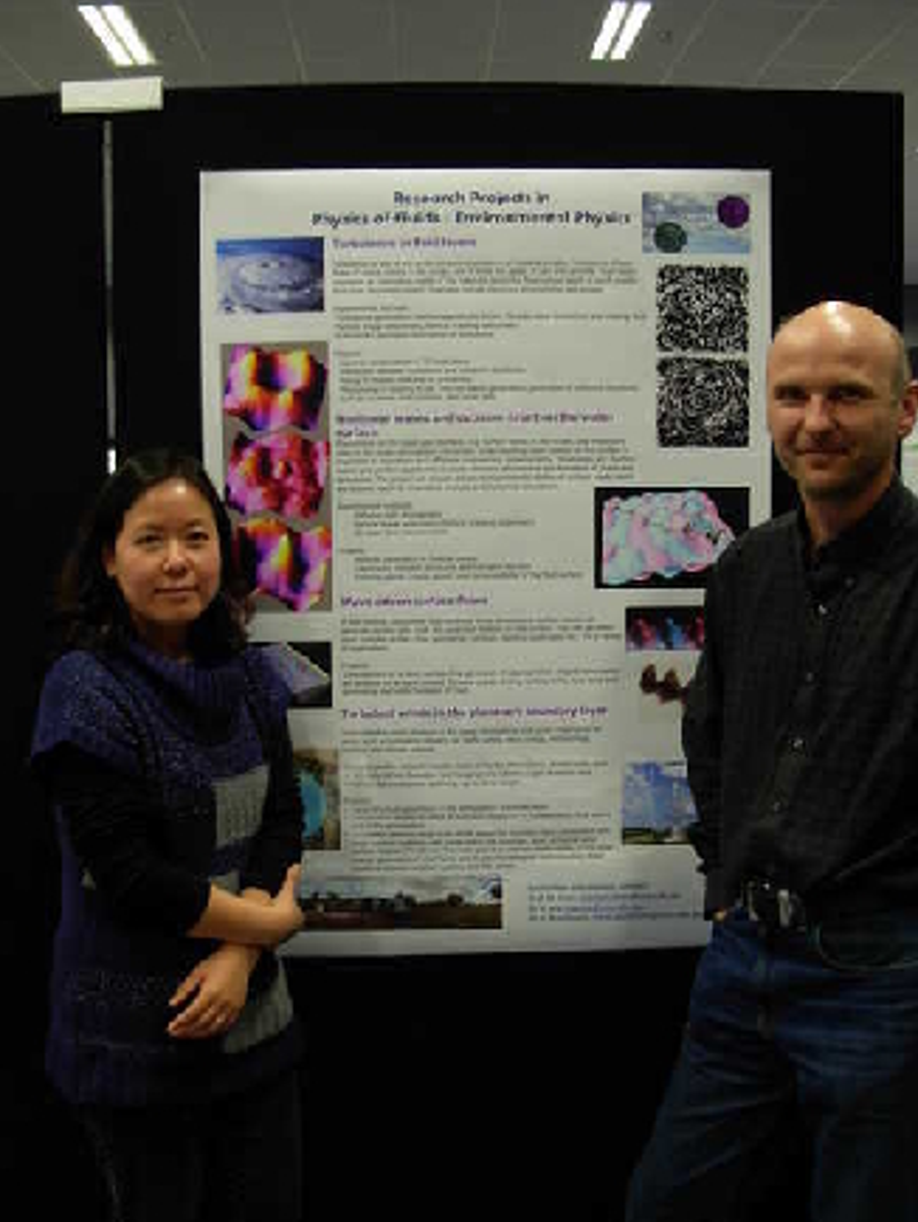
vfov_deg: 44.8
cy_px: 622
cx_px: 487
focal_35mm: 42
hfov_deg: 34.4
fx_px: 1484
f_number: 2.9
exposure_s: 1/8.4
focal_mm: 6.3
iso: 79
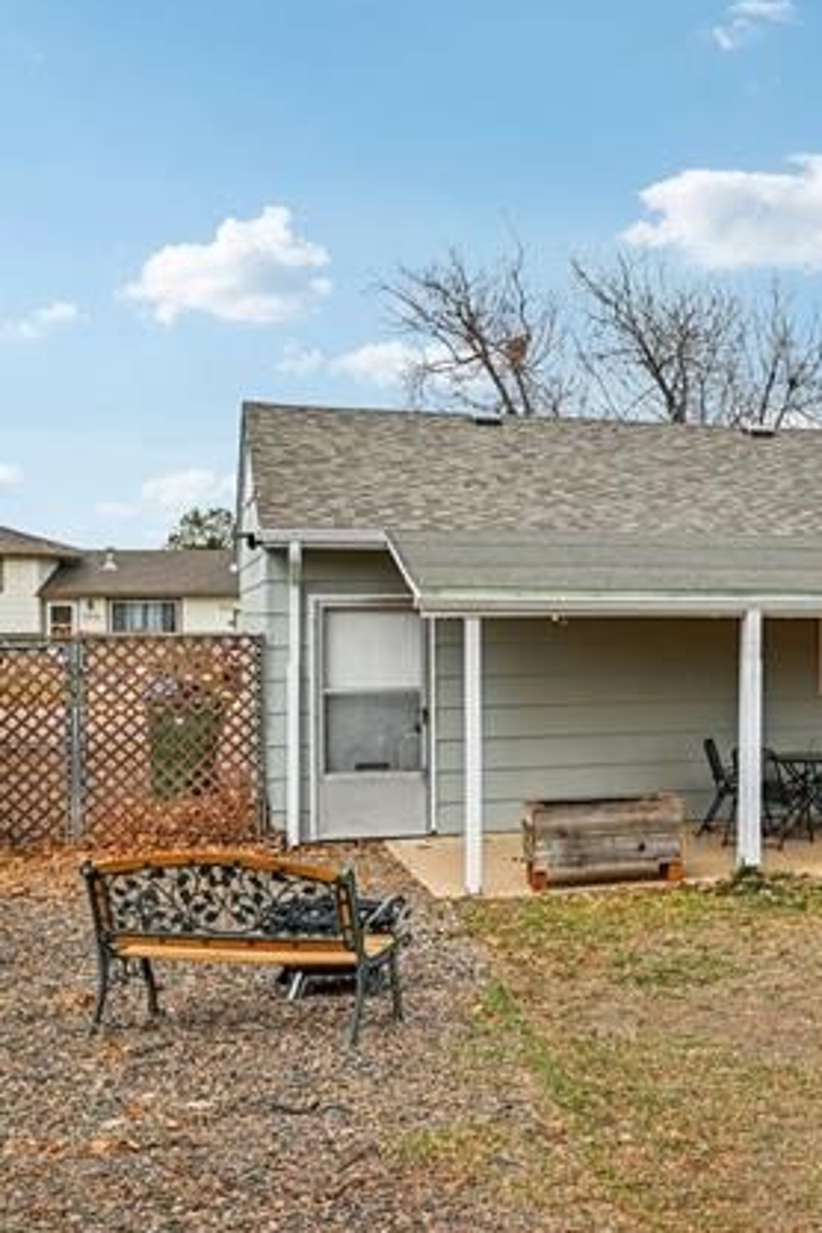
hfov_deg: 26.9
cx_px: 899
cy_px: 612
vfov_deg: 42.7
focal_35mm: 46
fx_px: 1575
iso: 110
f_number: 8
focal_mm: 30
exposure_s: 1/30
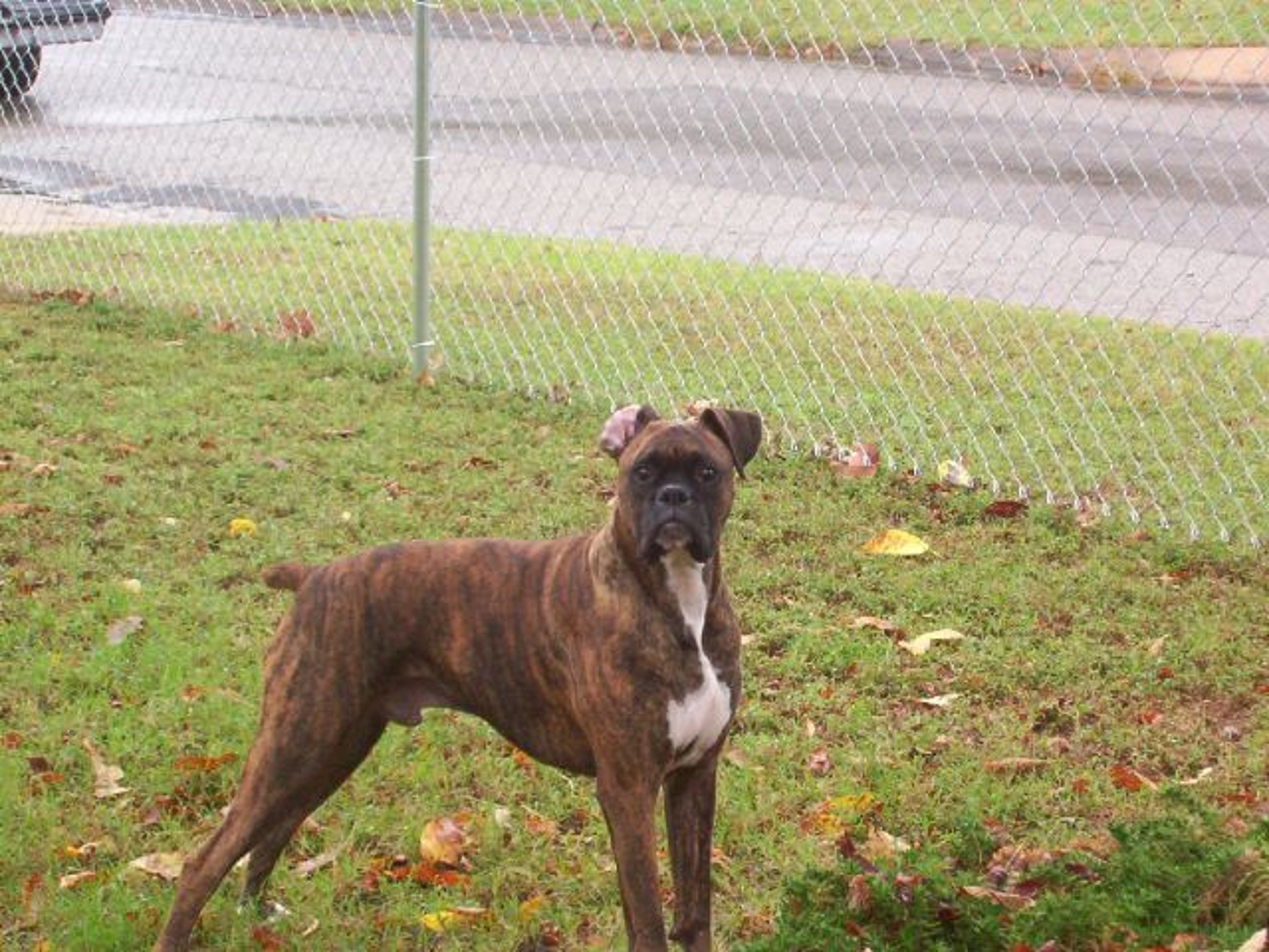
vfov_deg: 13.7
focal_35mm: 108
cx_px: 634
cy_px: 476
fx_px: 3959
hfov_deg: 18.2
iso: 140
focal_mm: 16.61
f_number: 4.72
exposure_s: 1/116
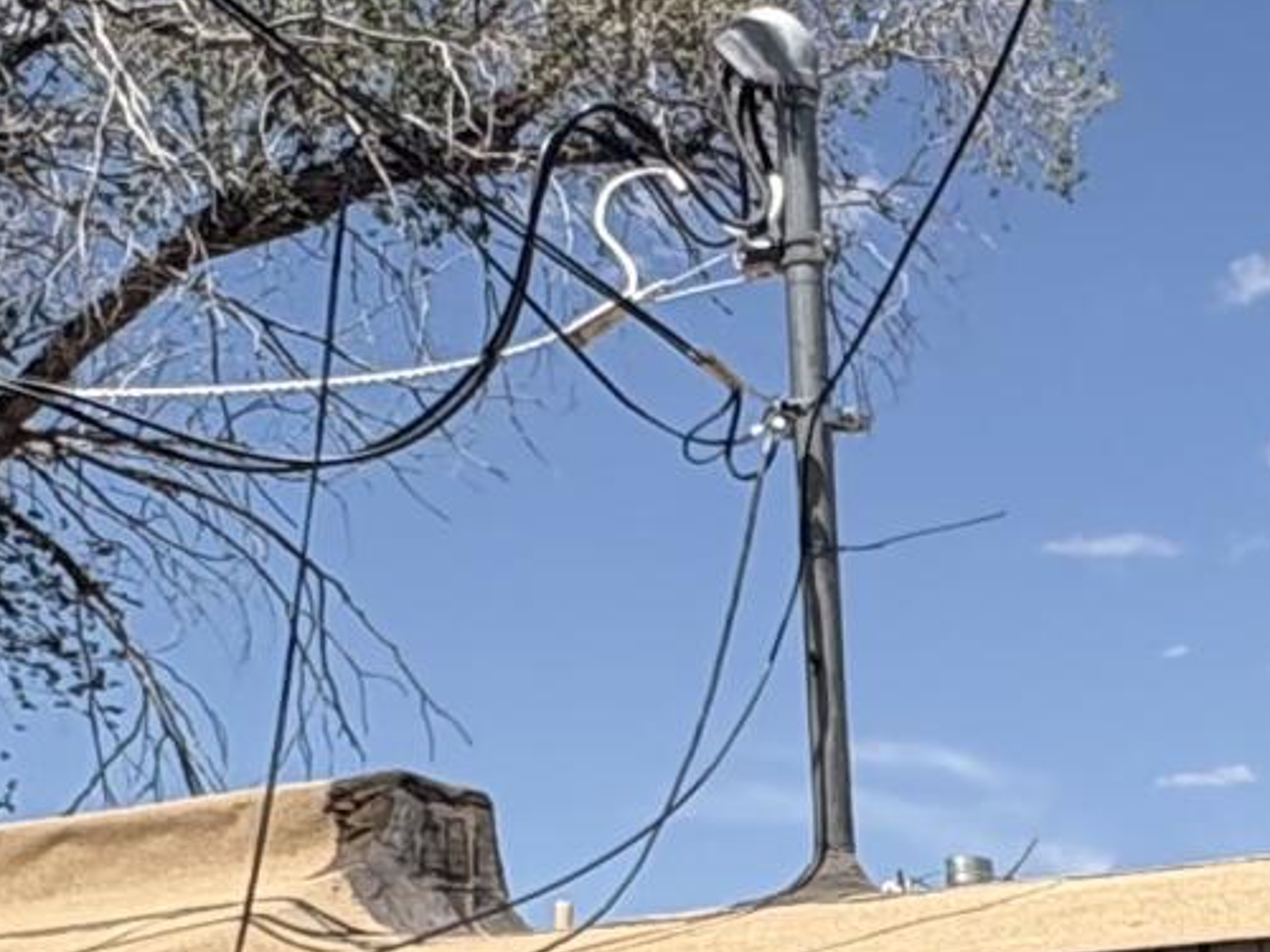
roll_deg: +1.0
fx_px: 3082
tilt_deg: -3.6
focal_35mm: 84
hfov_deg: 22.7
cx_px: 1153
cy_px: 1526
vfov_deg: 15.8
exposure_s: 1/1672
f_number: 2.2
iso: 50
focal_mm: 2.22
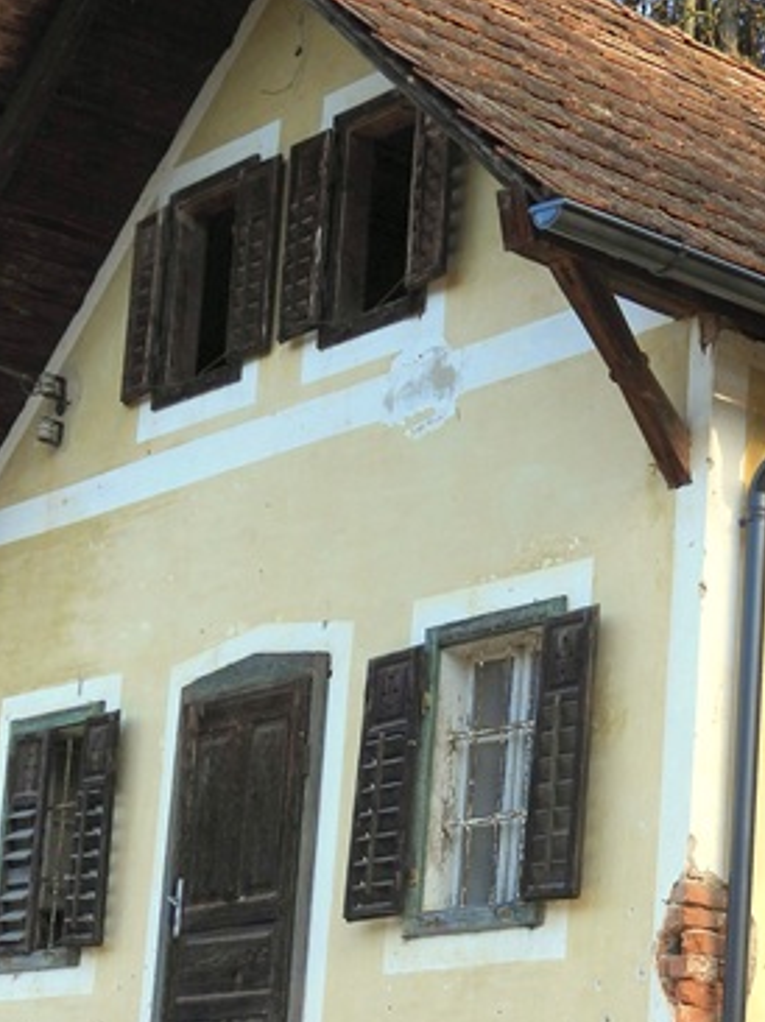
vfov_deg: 20.6
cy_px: 863
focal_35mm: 94
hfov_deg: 15.6
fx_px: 2773
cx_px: 634
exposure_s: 1/320
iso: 100
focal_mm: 7.7
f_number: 3.2
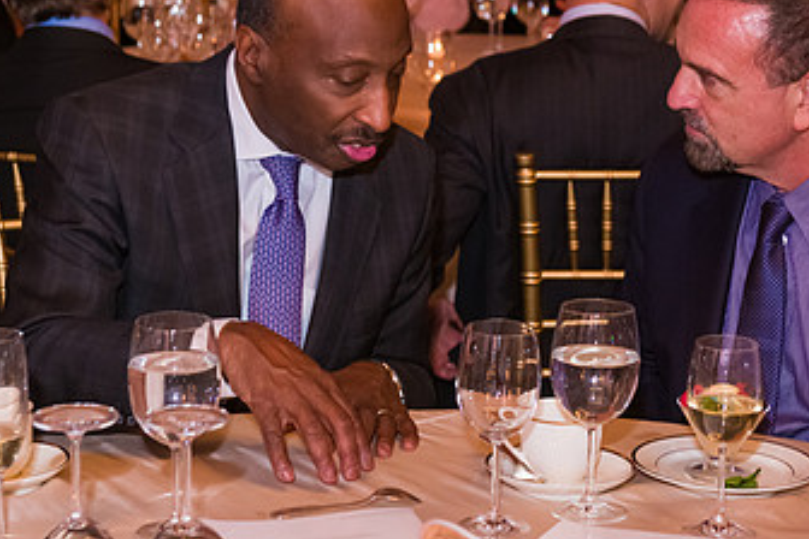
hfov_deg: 19.1
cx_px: 453
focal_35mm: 107
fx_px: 2404
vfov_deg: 12.8
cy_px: 138
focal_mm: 62
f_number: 5
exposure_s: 1/80
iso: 3200
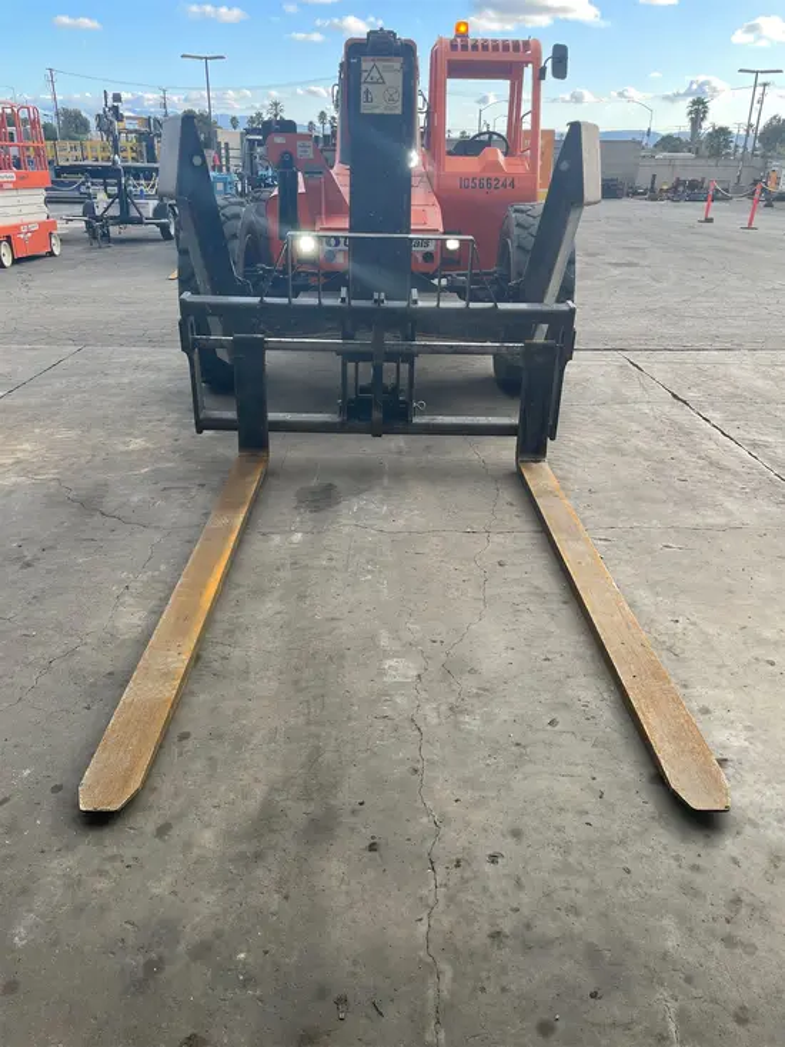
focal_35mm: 26
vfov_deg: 67.3
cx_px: 392
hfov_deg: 53.1
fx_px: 786
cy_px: 524
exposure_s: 1/584
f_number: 1.6
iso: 32
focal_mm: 4.2
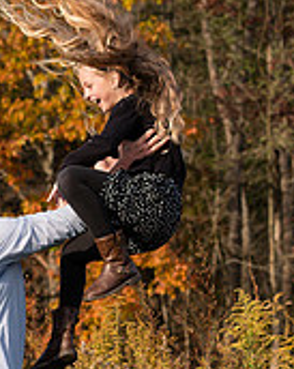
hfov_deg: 6.9
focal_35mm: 222
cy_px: 241
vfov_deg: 8.7
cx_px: 56
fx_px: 2421
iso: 900
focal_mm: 70
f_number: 5
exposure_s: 1/2500
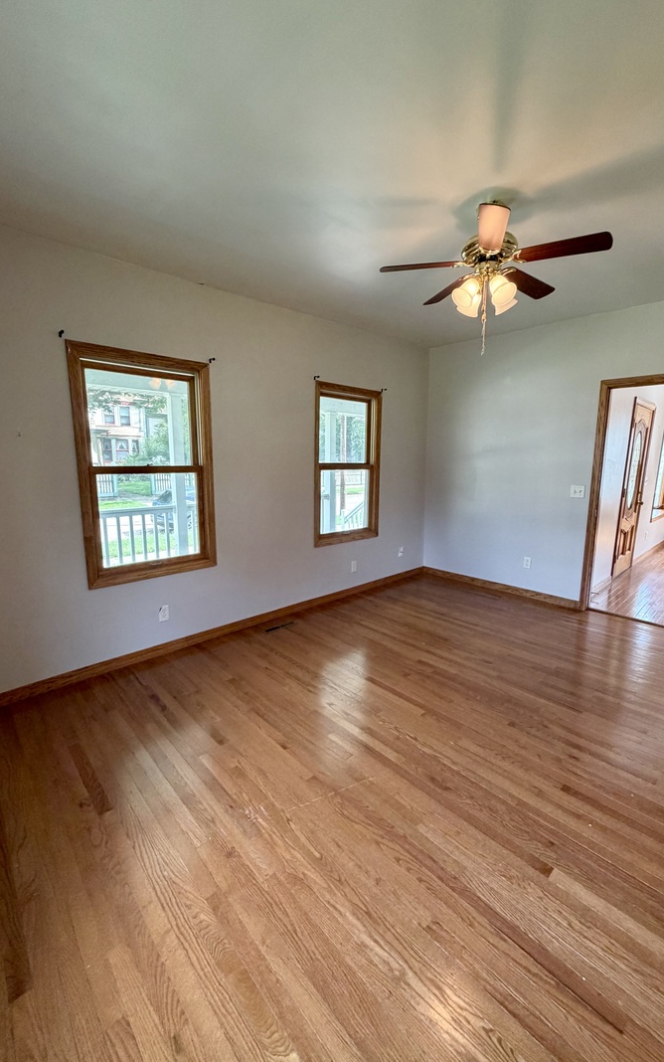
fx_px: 434
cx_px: 351
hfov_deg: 74.8
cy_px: 528
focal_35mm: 15
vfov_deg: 101.4
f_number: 2.2
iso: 200
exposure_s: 1/60
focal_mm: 2.22
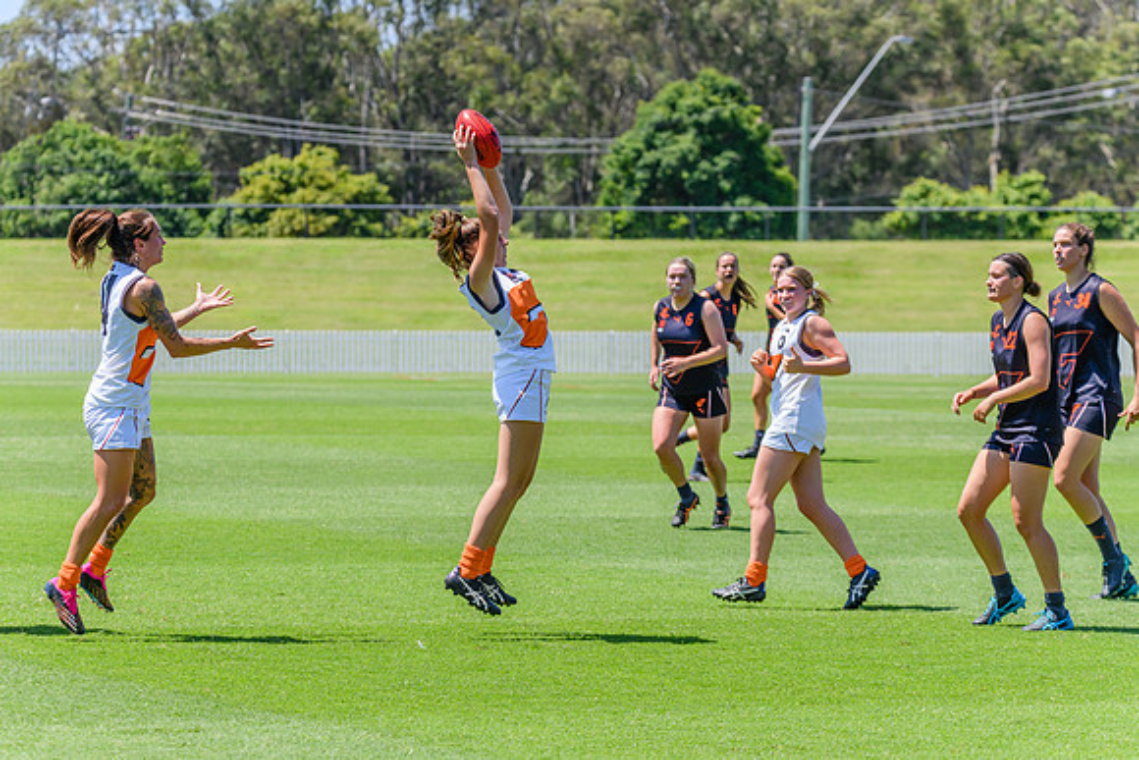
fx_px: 6434
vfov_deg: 6.8
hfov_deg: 10.1
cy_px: 379
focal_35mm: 203
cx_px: 539
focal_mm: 190
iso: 800
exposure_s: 1/1600
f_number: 8
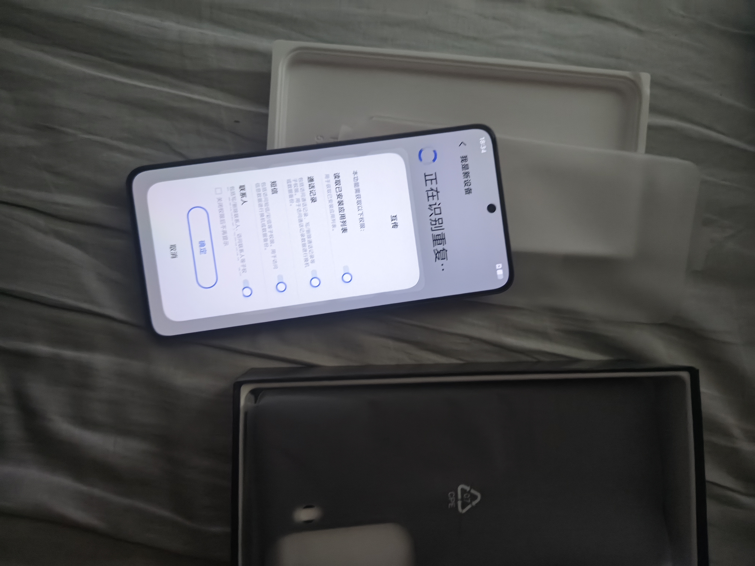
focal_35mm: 24
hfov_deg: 71.6
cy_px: 283
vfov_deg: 56.8
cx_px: 378
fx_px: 523
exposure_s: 1/25
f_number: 1.88
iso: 3515
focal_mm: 5.56
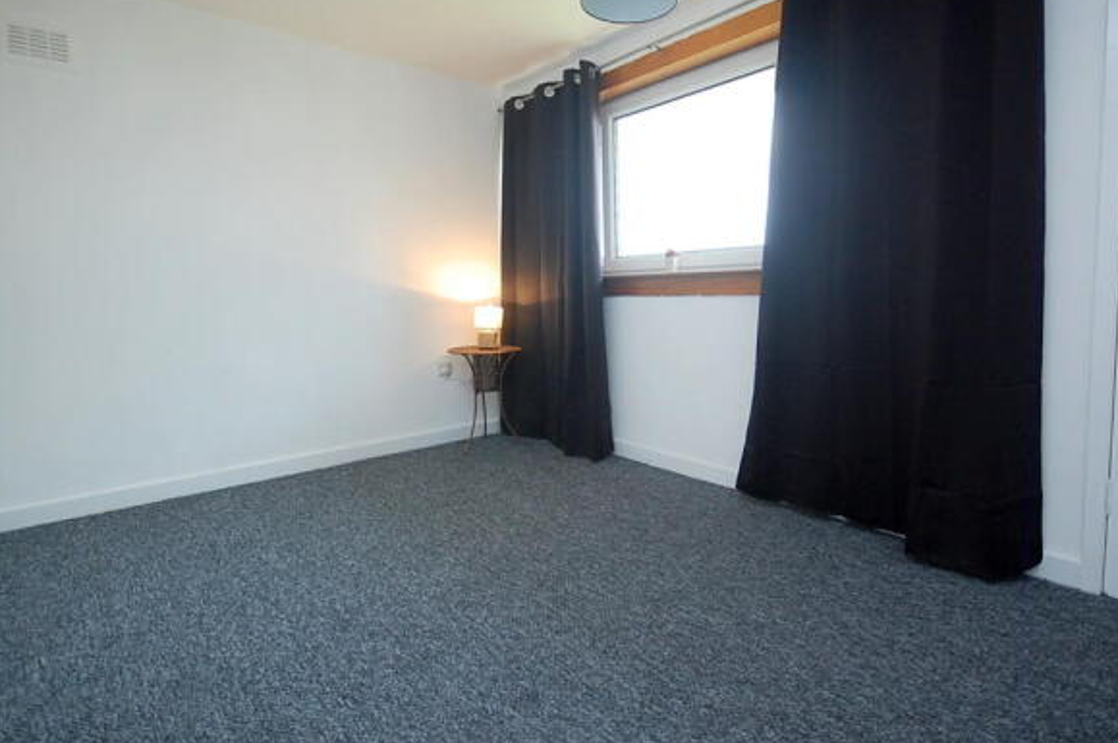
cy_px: 332
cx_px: 568
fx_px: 527
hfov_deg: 93.3
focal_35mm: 17
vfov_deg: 70.1
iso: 560
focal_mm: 10
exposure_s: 1/30
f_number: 4
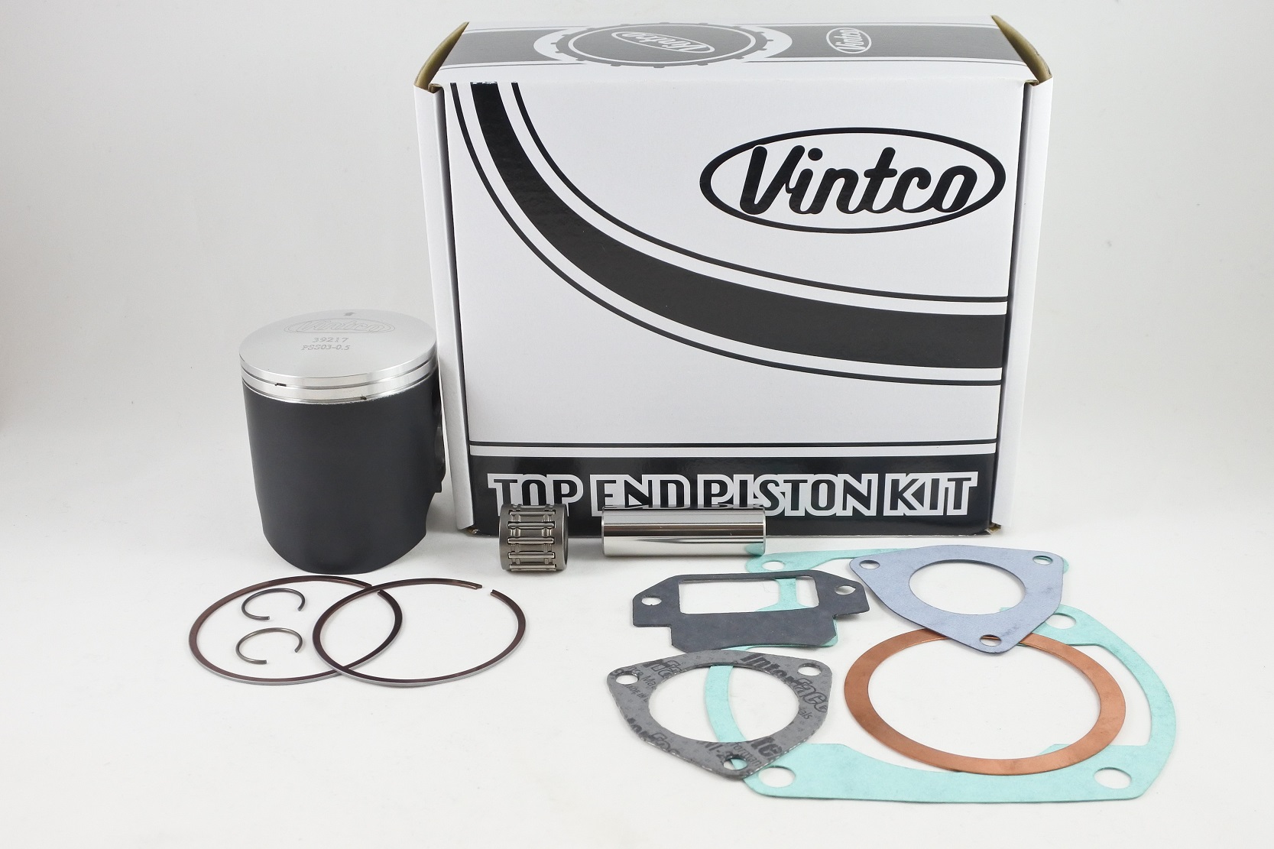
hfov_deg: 54.4
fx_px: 1238
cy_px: 424
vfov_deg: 37.8
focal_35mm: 35
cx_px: 637
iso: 500
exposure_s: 1/125
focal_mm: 13.1
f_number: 4
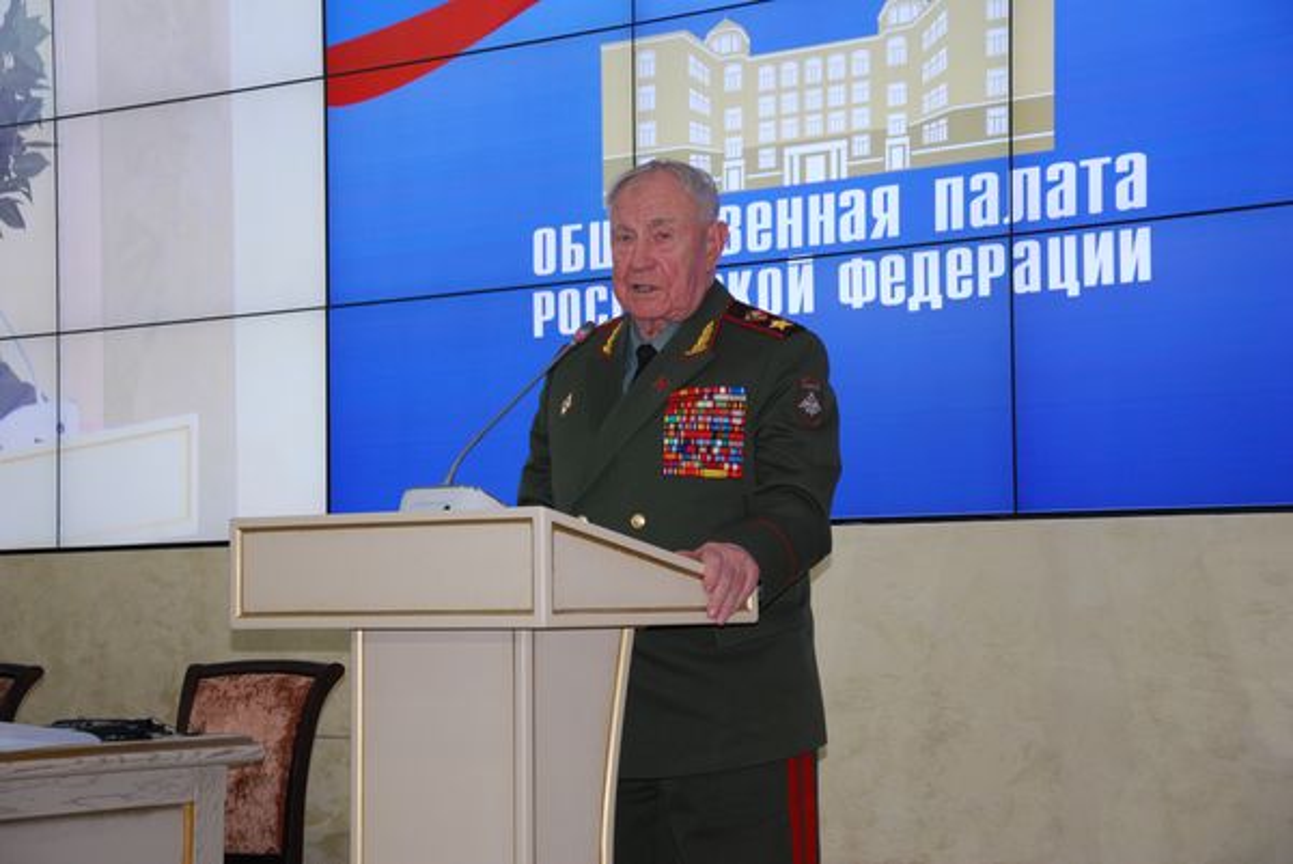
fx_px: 3127
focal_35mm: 87
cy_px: 432
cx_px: 646
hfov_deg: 23.4
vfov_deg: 15.7
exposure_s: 1/60
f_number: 5.3
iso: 400
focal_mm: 58
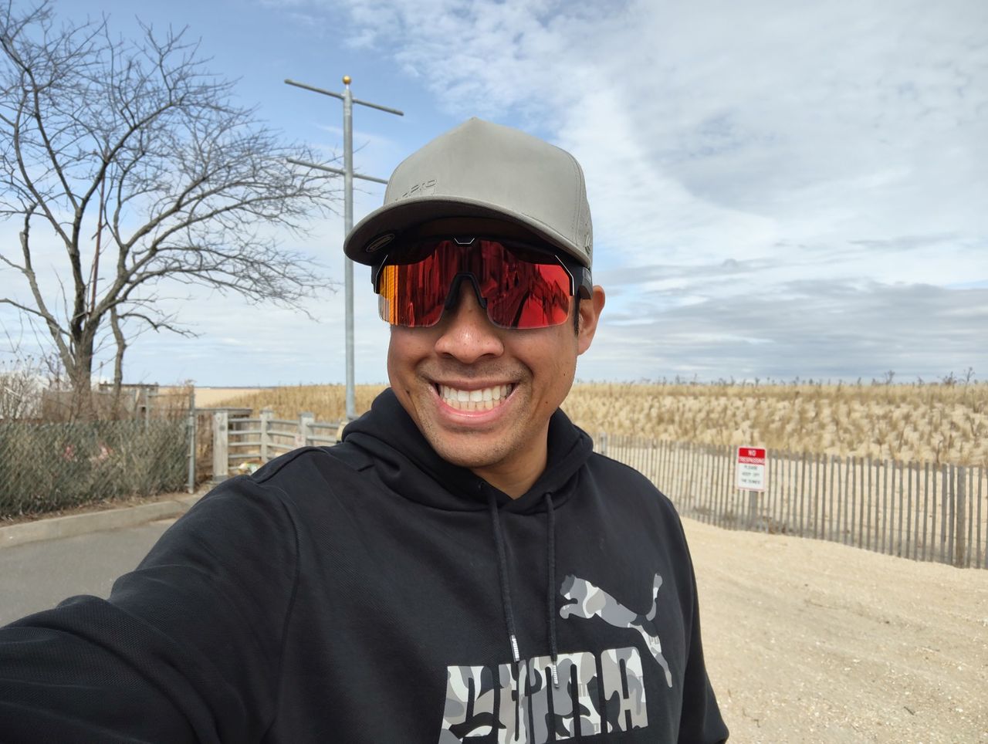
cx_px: 494
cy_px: 372
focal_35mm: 24
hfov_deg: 71.5
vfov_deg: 56.9
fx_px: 686
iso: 50
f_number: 2.2
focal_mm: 3.61
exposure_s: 1/411
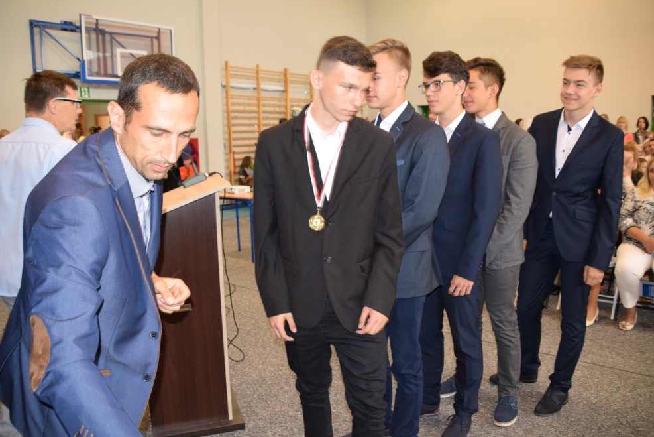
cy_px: 217
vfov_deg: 46.4
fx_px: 509
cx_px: 324
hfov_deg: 65.4
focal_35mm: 28
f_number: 4
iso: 800
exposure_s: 1/60
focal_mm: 18
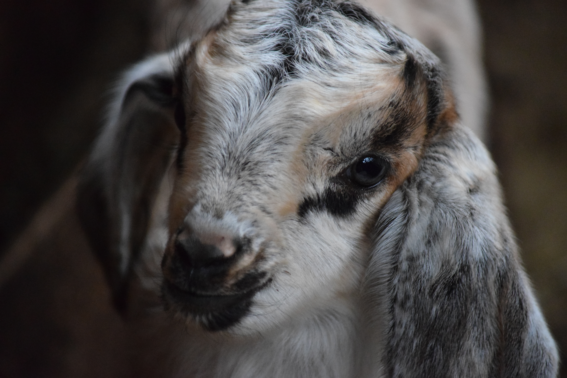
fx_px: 4725
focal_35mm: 300
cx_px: 284
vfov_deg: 4.6
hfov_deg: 6.9
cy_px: 189
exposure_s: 1/250
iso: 6400
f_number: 5
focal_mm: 200
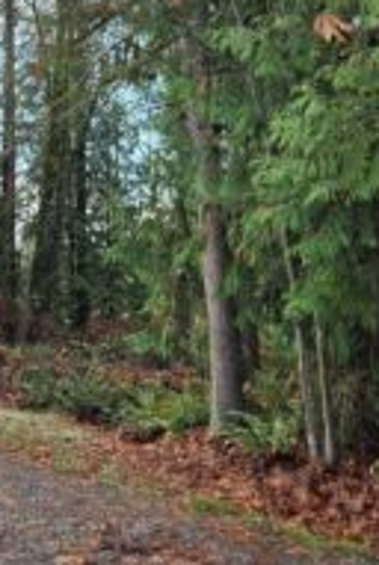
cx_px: 30
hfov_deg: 26.1
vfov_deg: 38.9
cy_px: 175
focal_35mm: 50
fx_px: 787
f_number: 1.8
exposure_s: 1/433
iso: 25
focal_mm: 5.4
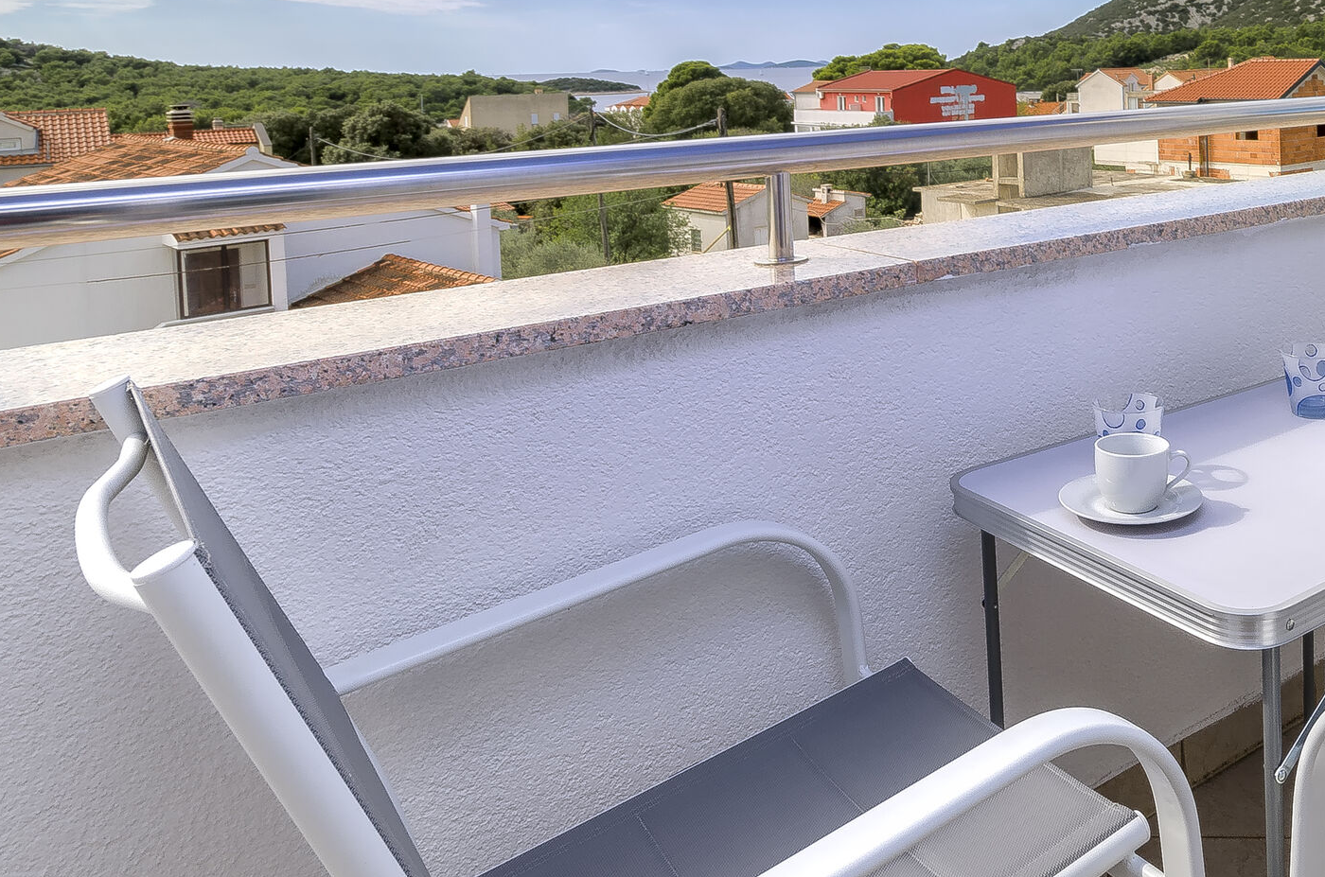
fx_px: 1102
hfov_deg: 57.4
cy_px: 152
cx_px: 1063
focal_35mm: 30
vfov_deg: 41.2
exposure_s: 1/200
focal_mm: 10
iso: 100
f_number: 10
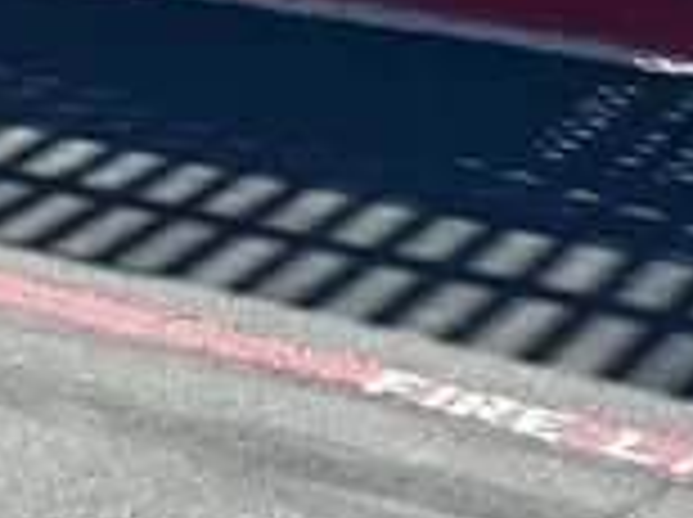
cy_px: -1108
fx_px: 3198
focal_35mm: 160
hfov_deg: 11.0
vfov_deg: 7.8
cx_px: -770
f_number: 1.78
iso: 80
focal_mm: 6.76
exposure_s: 1/4608
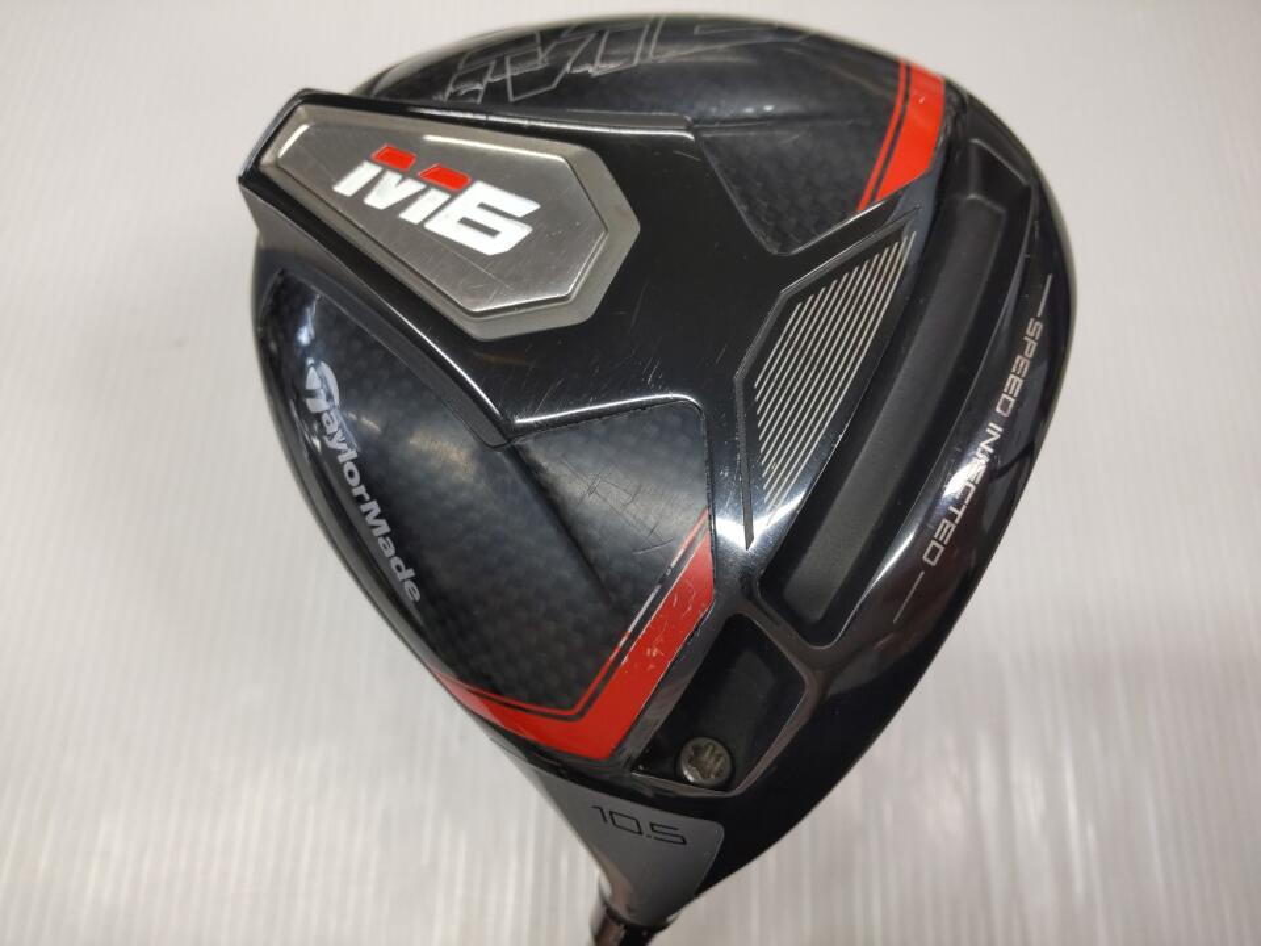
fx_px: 874
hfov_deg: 71.6
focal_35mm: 24
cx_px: 630
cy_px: 473
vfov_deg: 56.8
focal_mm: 3.43
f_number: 2
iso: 75
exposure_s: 1/50
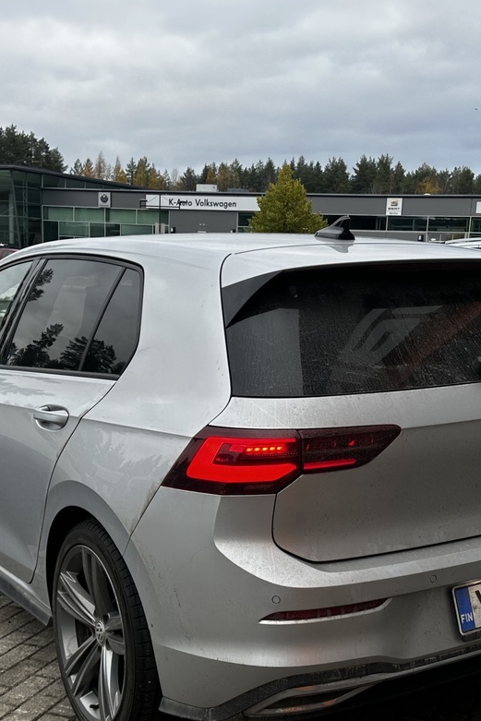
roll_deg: -2.0
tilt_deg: -11.2
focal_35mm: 46
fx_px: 921
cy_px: 439
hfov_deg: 29.2
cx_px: 261
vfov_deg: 42.5
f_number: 1.78
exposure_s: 1/136
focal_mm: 6.86
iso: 64
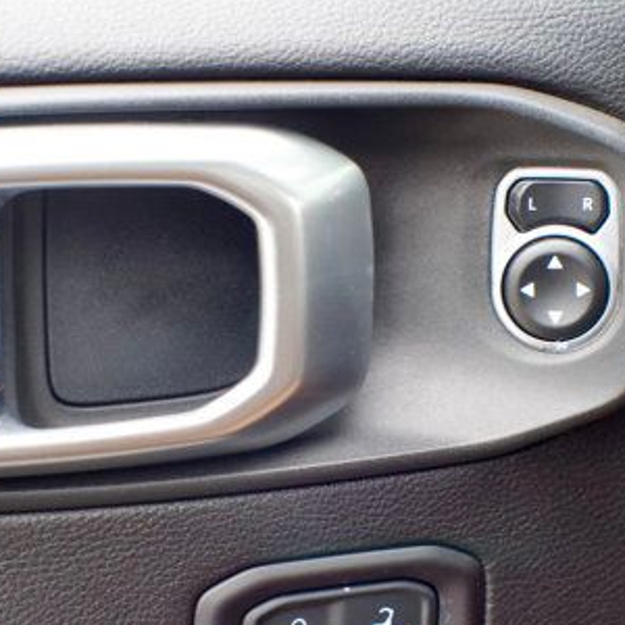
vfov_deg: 12.8
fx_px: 2778
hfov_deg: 12.8
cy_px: 330
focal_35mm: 136
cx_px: 271
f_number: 5
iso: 1250
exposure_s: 1/100
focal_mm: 50
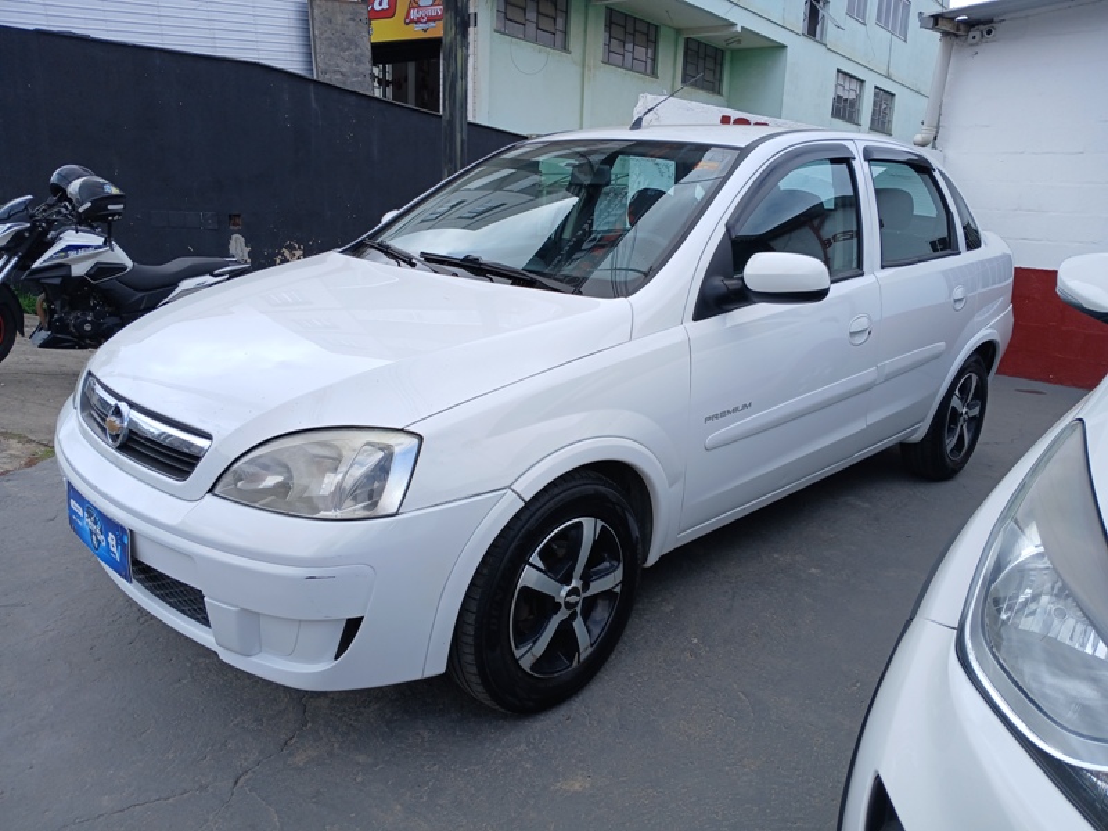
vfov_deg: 53.1
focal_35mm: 26
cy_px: 416
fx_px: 832
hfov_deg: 67.3
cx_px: 554
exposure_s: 1/434
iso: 20
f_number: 1.8
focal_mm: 3.98
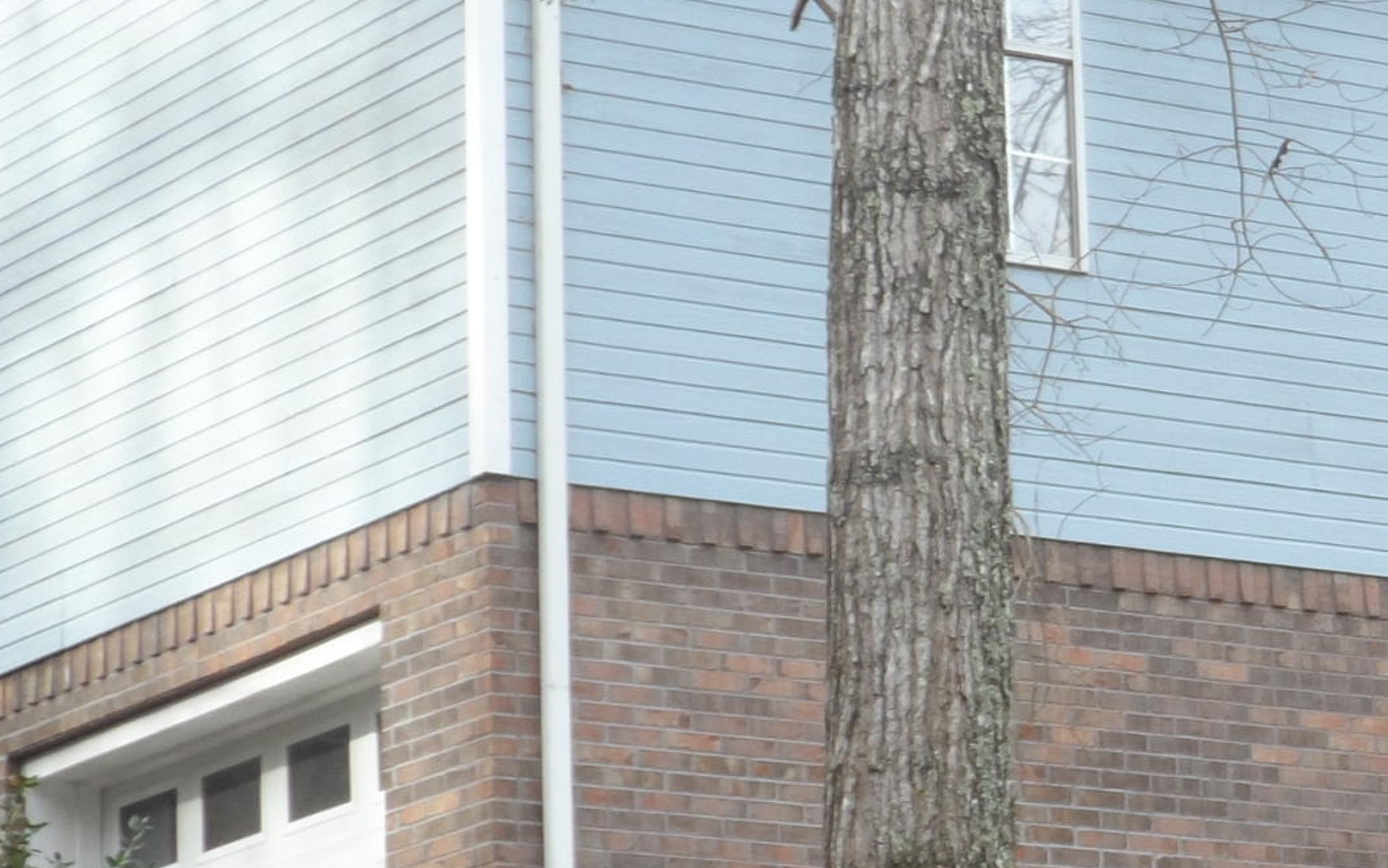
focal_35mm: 187
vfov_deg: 7.0
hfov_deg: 11.0
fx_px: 7074
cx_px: 1624
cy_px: 508
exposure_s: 1/45
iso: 80
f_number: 4.2
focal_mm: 10.2
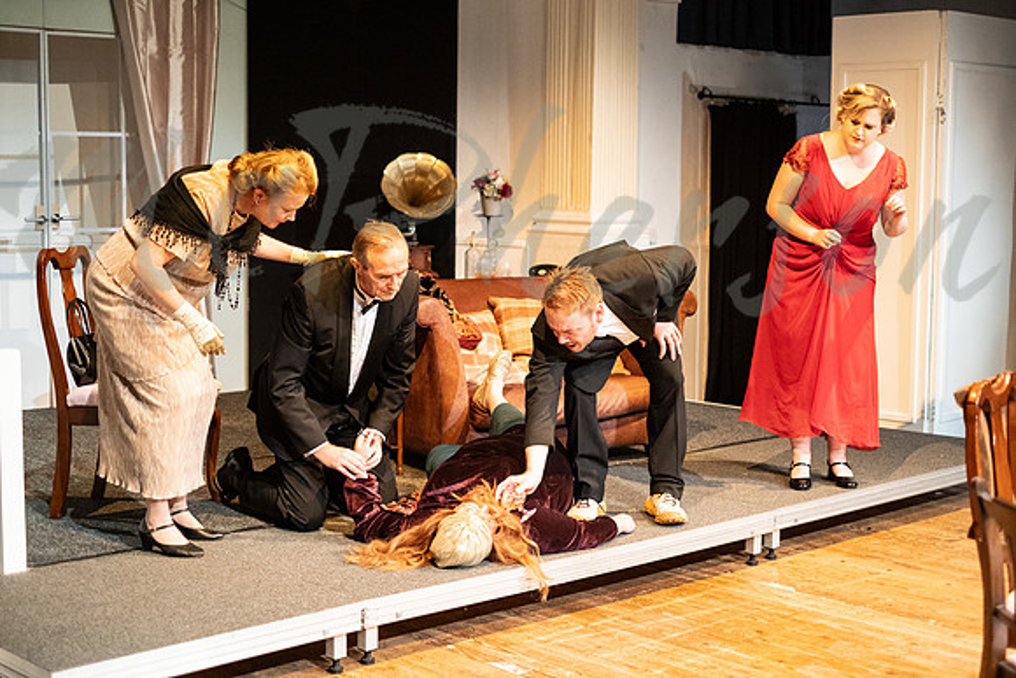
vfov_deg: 25.5
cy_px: 339
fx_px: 1496
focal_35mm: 53
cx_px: 508
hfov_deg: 37.5
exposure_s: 1/250
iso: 2000
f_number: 1.8
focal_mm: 35
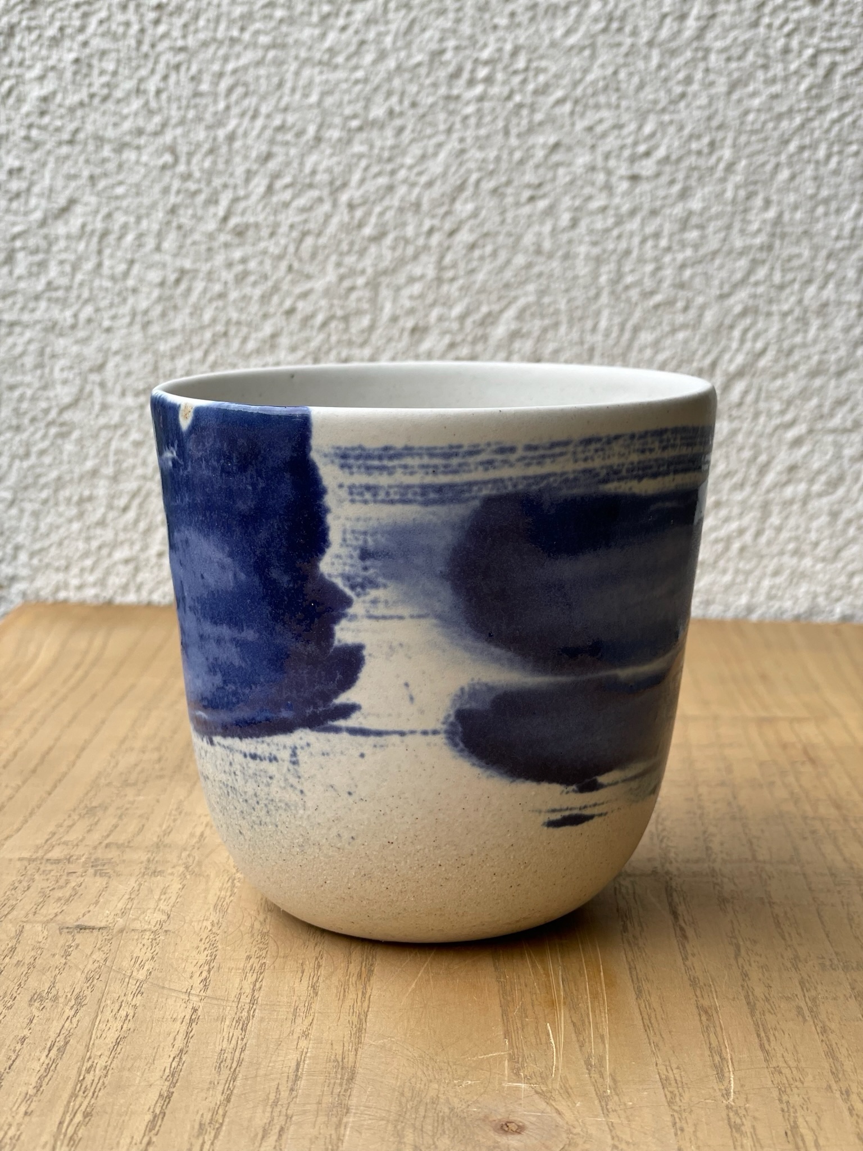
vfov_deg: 36.8
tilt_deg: -9.1
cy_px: 576
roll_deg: -0.6
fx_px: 1729
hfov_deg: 28.0
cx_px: 432
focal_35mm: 52
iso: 25
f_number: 2
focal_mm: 6
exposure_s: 1/127
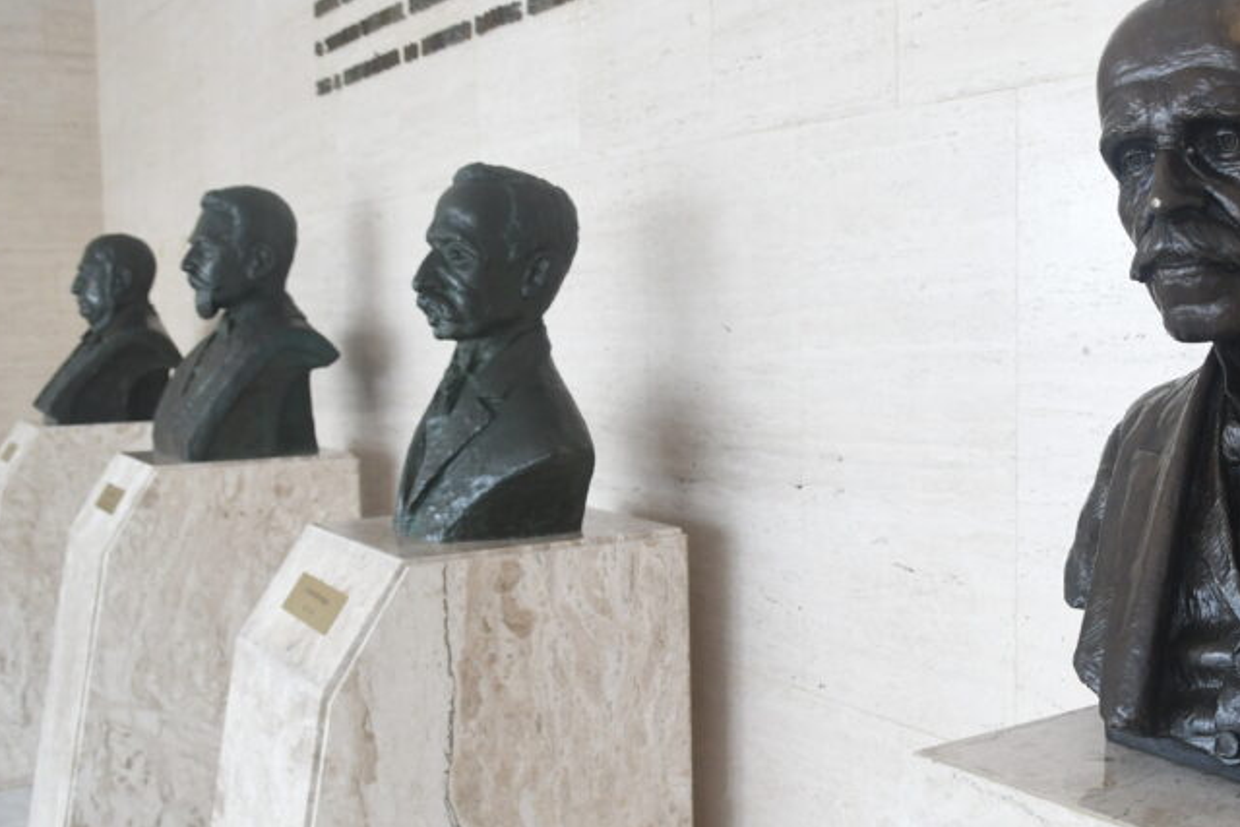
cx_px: 907
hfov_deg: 46.2
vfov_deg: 32.8
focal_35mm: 41
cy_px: 439
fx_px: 1406
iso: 1250
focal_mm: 17
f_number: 4.5
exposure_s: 1/80
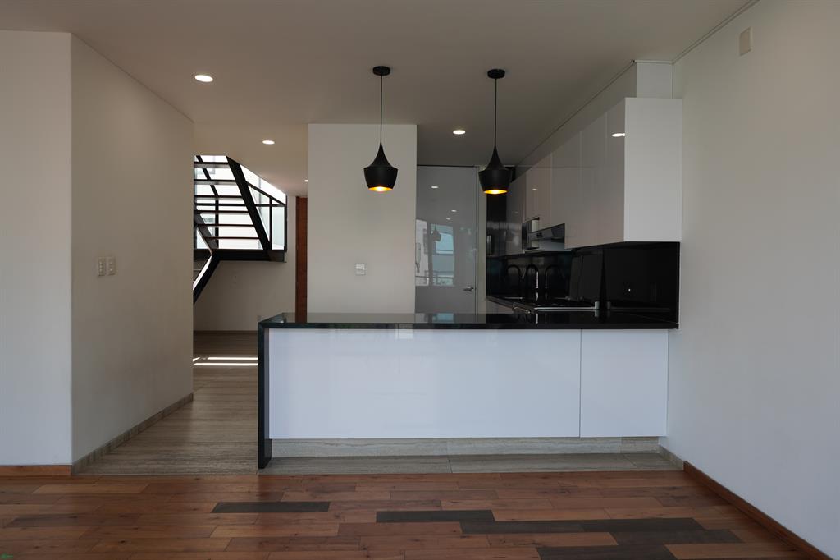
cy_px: 280
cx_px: 420
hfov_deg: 77.3
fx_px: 525
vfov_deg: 56.1
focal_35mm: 22
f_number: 3.5
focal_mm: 15
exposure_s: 1/100
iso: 100
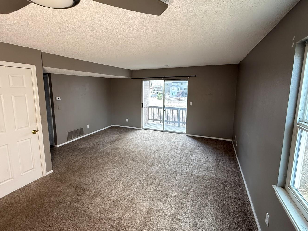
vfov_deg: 74.6
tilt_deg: -8.0
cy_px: 109
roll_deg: +0.1
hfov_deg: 90.9
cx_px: 145
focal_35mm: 17
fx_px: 151
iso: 640
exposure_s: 1/60
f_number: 2.2
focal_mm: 2.22
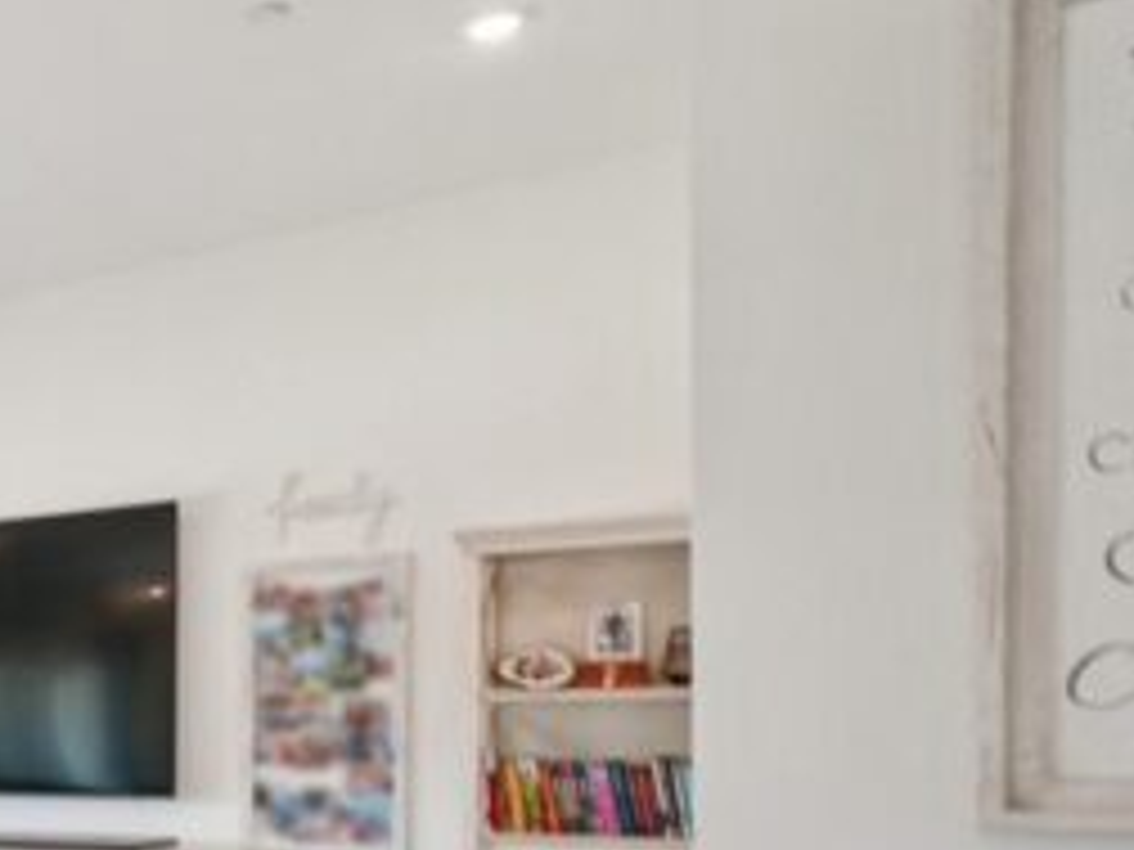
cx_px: -446
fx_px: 1343
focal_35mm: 41
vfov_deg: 32.3
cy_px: 854
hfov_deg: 31.3
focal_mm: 14
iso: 320
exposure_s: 1/30
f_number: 8
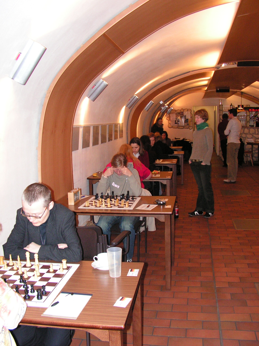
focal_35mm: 36
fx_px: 359
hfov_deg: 39.7
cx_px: 130
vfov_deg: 51.4
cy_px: 173
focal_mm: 6
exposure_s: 1/40
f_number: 3.2
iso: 200
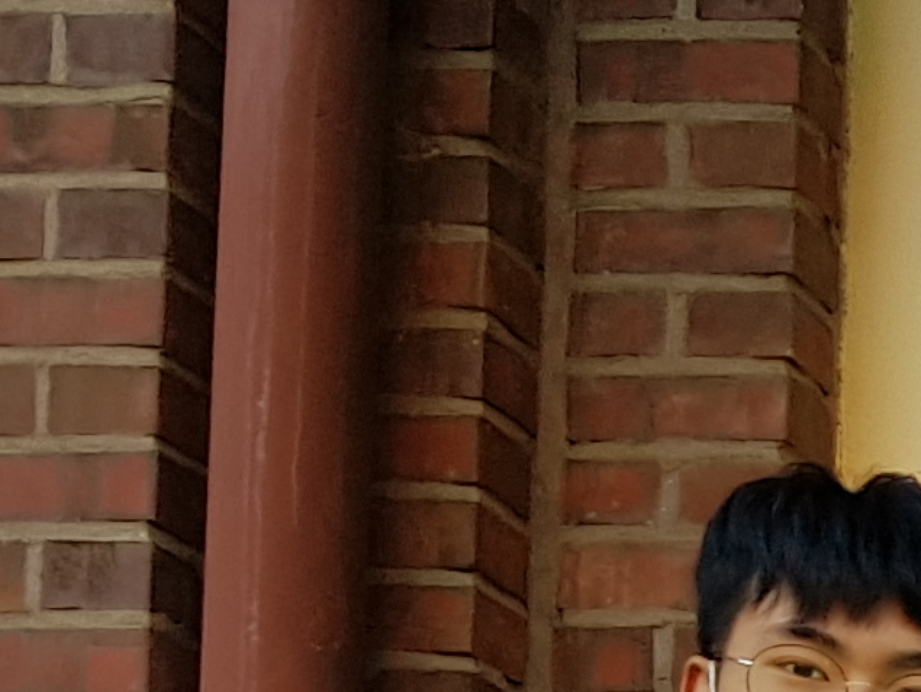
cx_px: 2412
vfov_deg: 8.1
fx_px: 4393
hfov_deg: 10.0
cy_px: 1796
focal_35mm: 165
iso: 40
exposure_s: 1/224
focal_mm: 4.3
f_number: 1.7
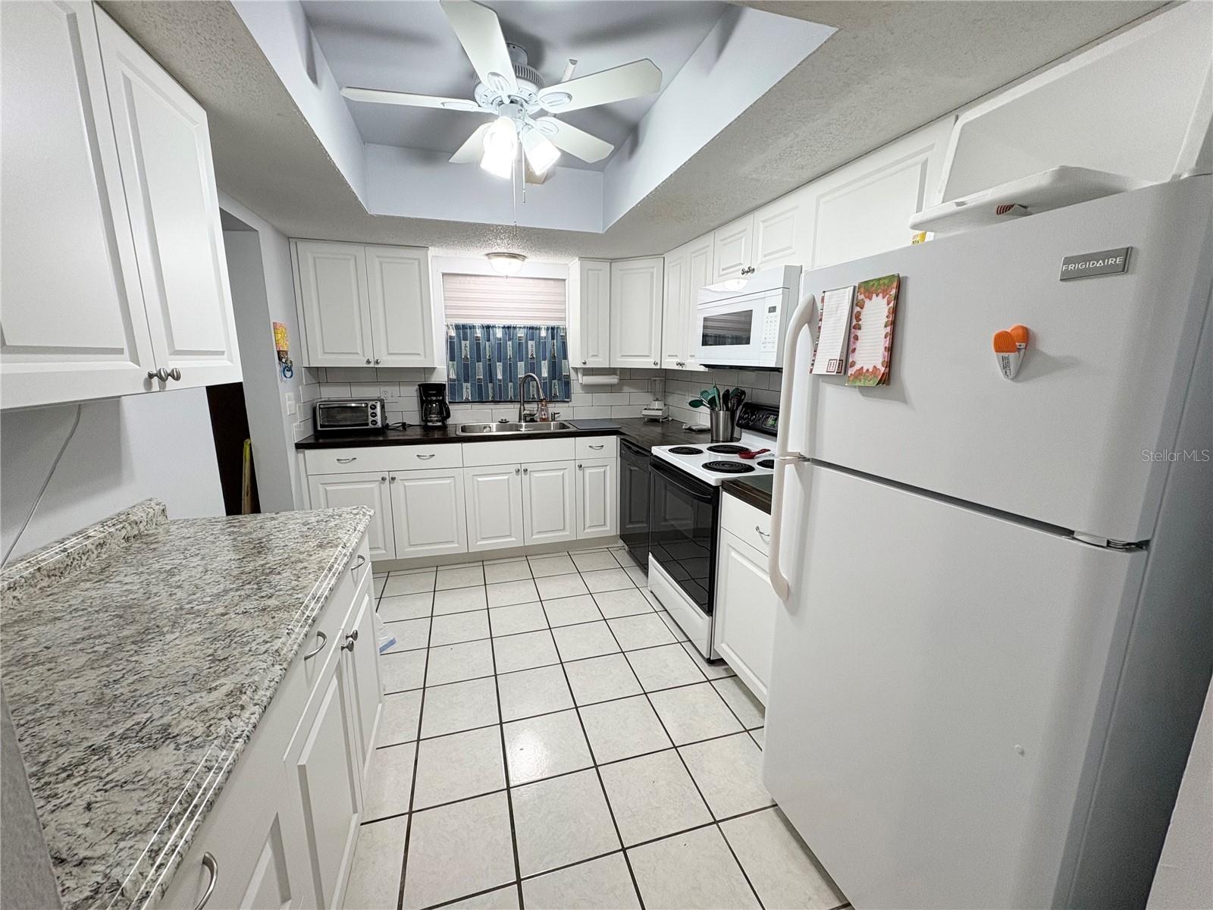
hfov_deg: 102.1
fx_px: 491
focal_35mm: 14
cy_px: 455
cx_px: 606
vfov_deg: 85.7
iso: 125
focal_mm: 2.22
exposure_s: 1/60
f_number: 2.2
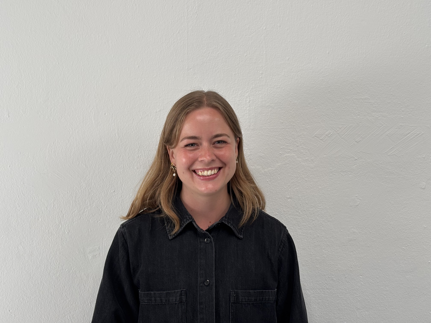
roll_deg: +0.0
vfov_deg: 28.0
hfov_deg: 36.8
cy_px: 162
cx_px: 216
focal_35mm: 52
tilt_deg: -5.3
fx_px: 647
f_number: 1.6
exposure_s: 1/100
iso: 32
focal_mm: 5.96
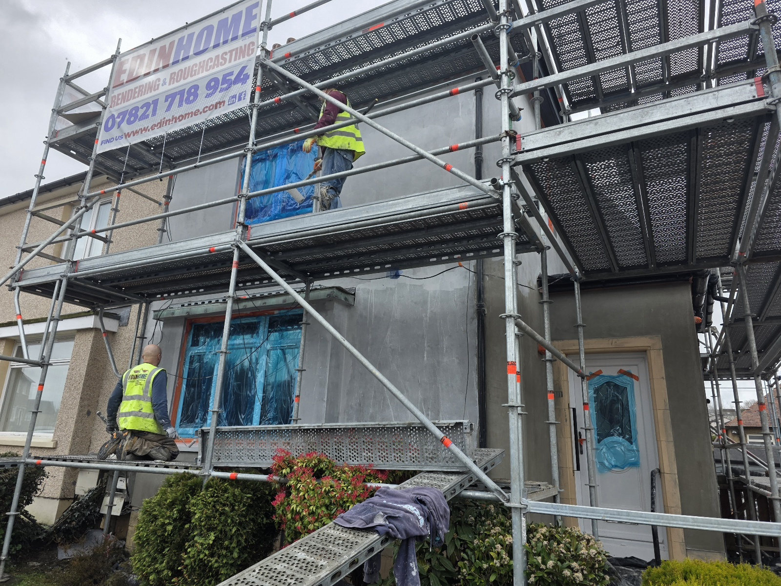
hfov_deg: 73.9
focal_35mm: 23
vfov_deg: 58.9
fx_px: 519
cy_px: 293
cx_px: 390
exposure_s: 1/1667
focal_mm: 6.3
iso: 80
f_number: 1.7
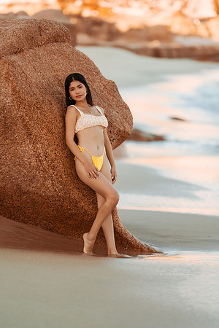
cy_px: 164
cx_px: 110
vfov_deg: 15.2
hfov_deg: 10.2
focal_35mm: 135
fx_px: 1232
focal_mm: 135
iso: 100
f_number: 1.8
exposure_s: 1/800
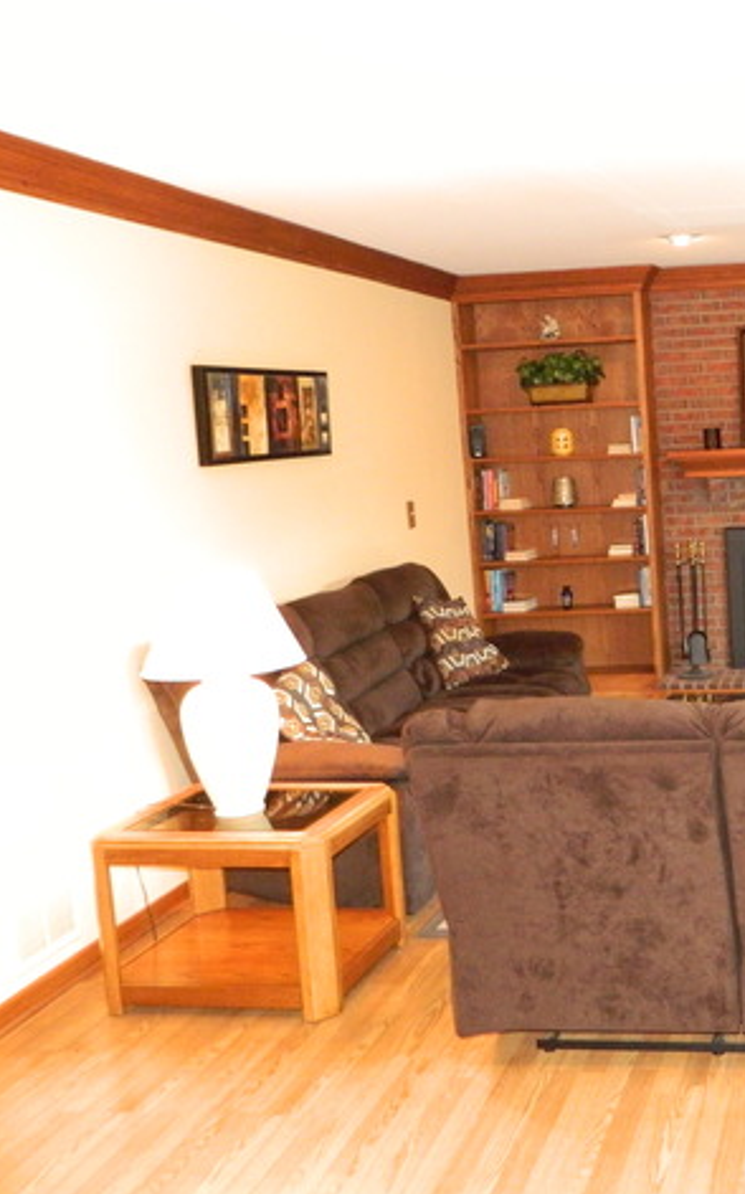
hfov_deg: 32.1
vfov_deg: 54.0
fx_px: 1171
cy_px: 591
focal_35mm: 36
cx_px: 768
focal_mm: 4.5
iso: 560
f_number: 3.1
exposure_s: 1/30
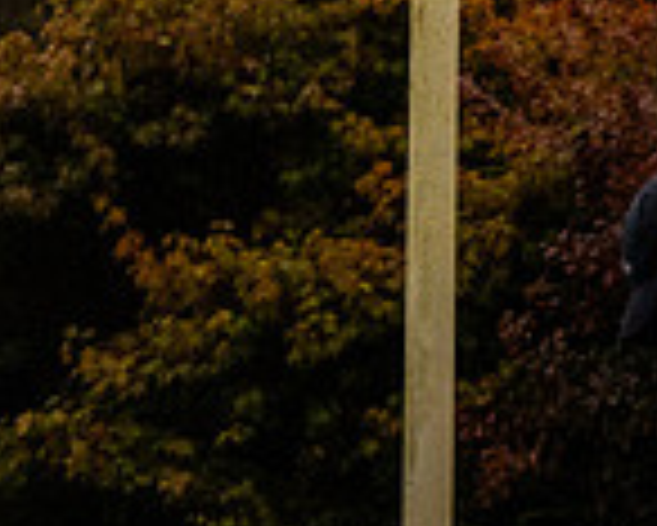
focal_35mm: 546
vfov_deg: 2.8
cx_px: -857
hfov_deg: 3.5
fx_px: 10624
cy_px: 700
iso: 2000
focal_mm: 120
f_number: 4.5
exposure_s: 1/8000
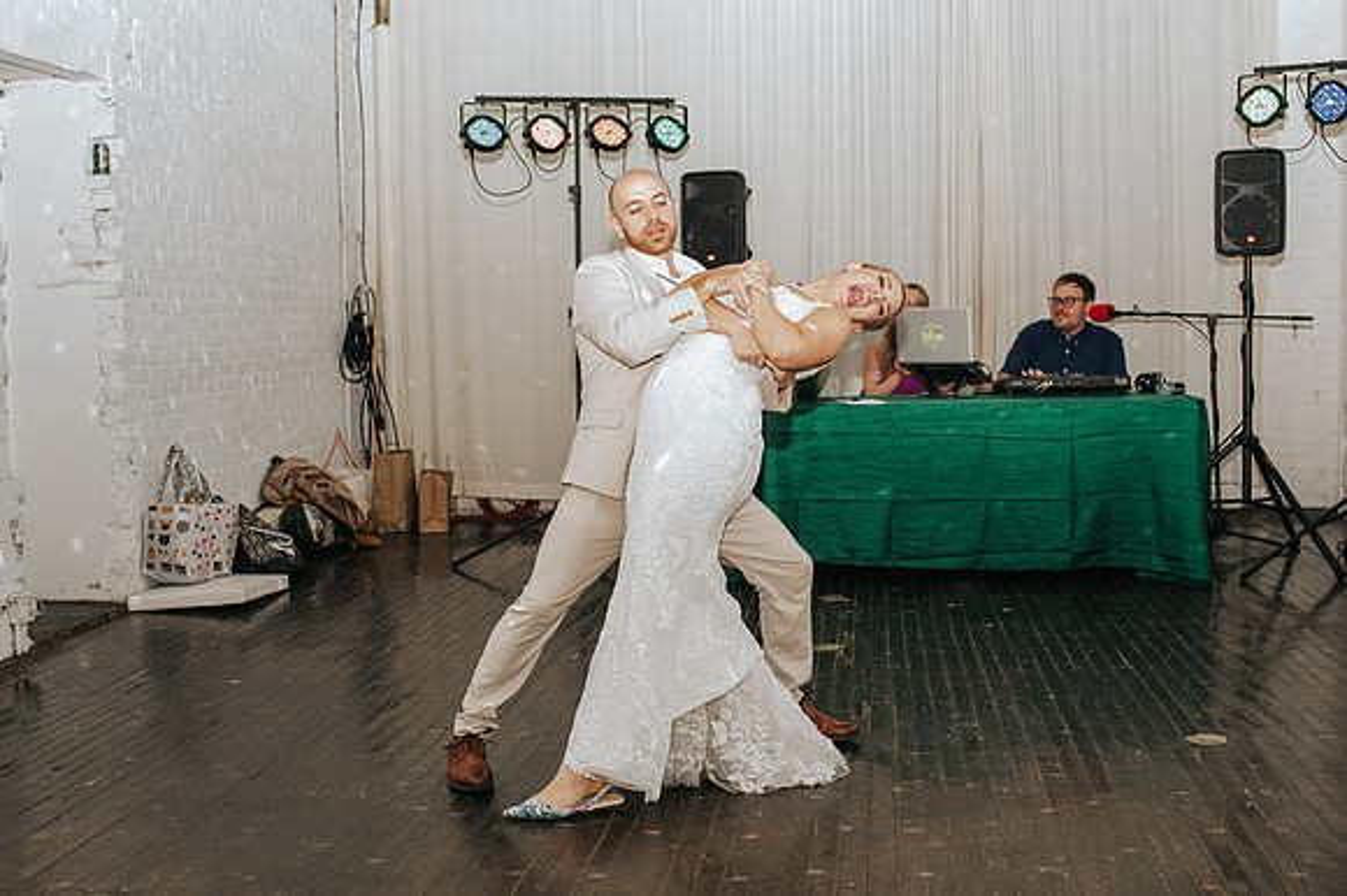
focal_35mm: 45
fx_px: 1666
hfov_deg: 44.0
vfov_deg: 30.1
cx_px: 675
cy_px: 441
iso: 1000
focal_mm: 35
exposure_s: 1/200
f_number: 2.8
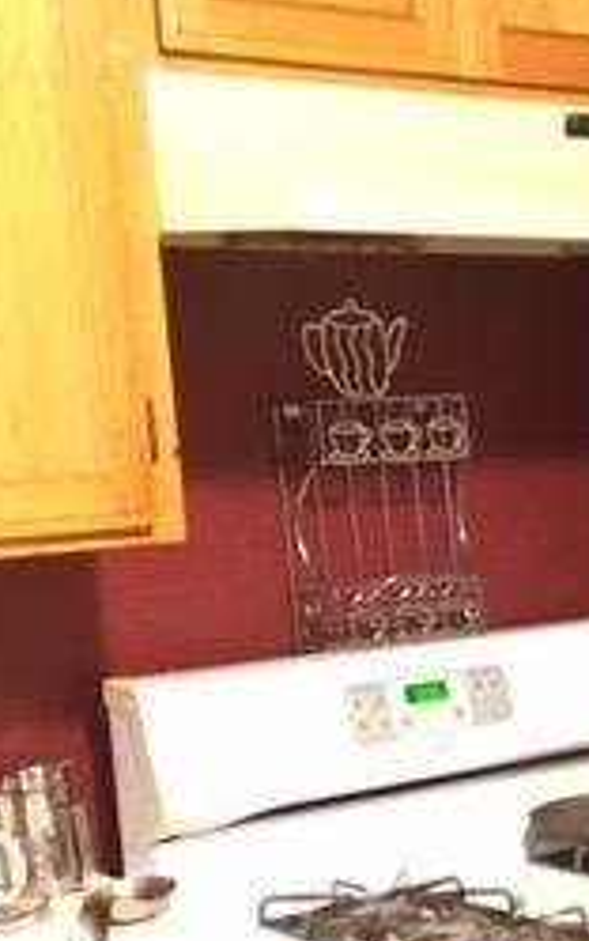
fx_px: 2025
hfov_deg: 15.7
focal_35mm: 79
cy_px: 877
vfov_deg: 25.2
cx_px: 759
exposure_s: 1/4
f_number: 2.2
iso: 160
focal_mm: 4.15
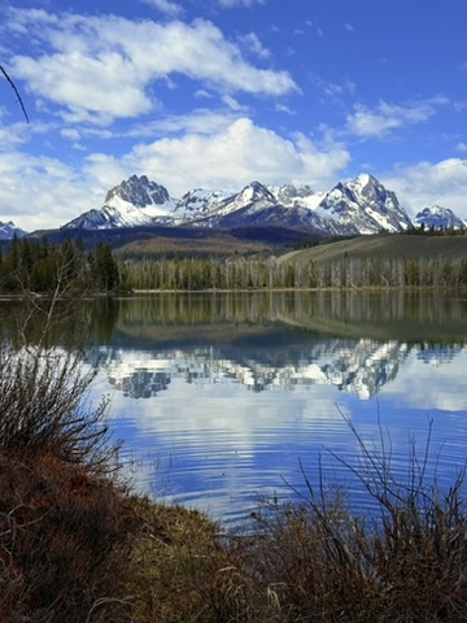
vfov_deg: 39.7
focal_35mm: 48
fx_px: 863
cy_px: 312
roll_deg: +0.3
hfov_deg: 30.3
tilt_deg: -1.1
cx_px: 234
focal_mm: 6.76
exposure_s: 1/7874
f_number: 1.78
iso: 64
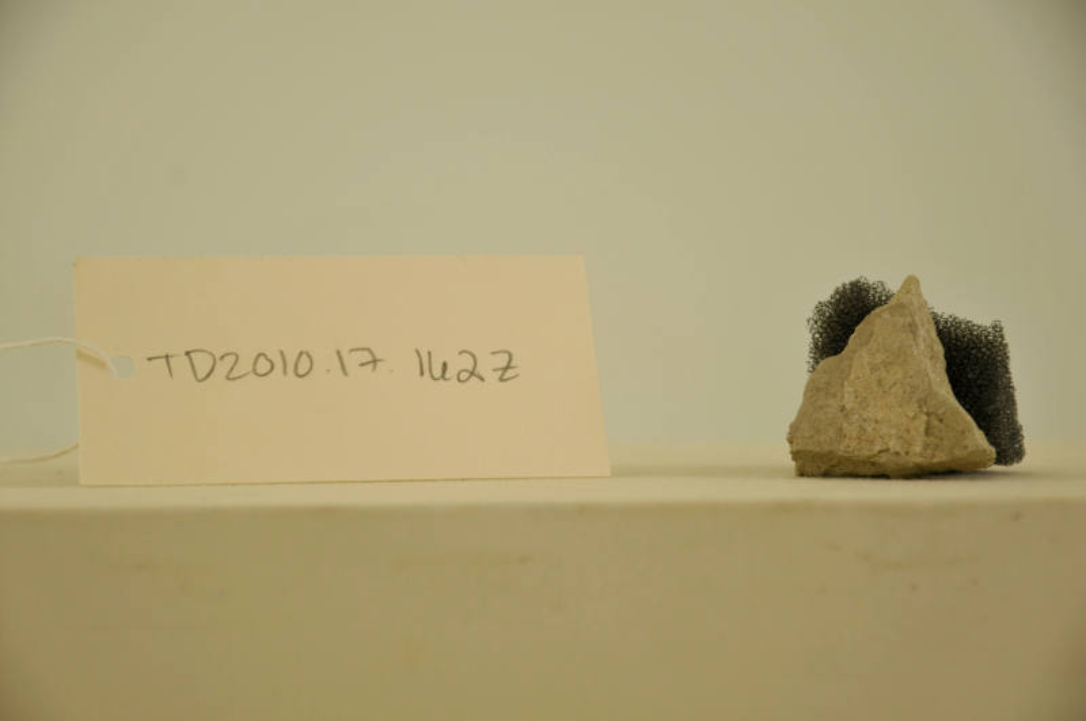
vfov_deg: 11.7
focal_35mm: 117
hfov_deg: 17.5
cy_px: 360
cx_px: 543
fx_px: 3524
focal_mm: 78
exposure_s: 1/40
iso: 200
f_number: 5.6
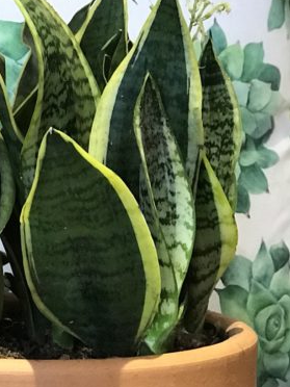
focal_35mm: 143
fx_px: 1597
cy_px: 196
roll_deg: -2.5
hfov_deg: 10.2
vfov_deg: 13.8
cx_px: -72
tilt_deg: -4.7
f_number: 2.8
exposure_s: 1/60
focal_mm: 6.6
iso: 500
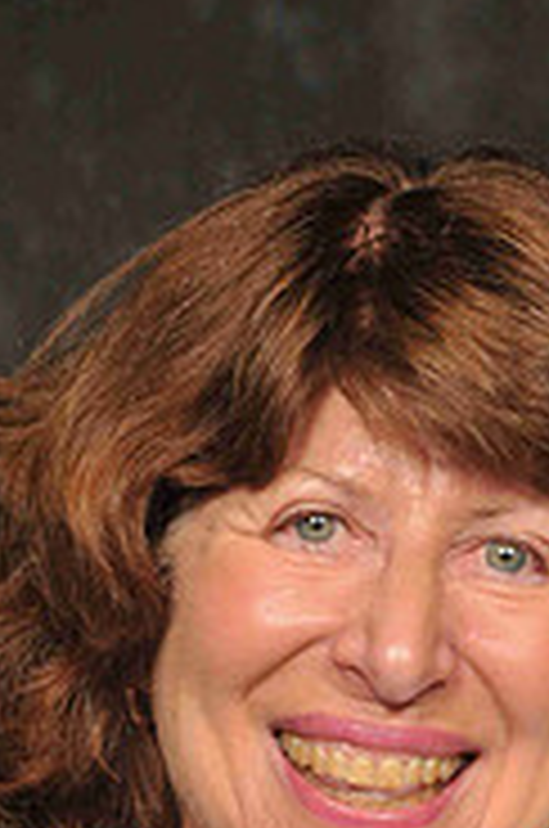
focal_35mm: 330
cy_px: 896
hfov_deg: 4.1
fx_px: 7577
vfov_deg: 6.2
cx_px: 398
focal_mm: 90
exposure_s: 1/125
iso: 200
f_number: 5.6
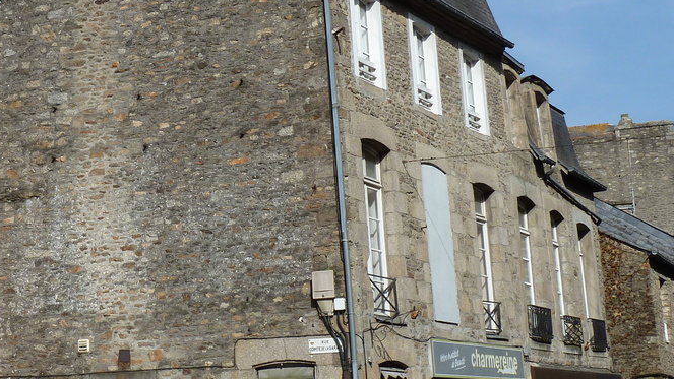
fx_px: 1305
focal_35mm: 73
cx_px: 80
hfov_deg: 28.0
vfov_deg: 16.5
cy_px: 145
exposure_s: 1/500
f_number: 5
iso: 80
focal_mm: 6.1
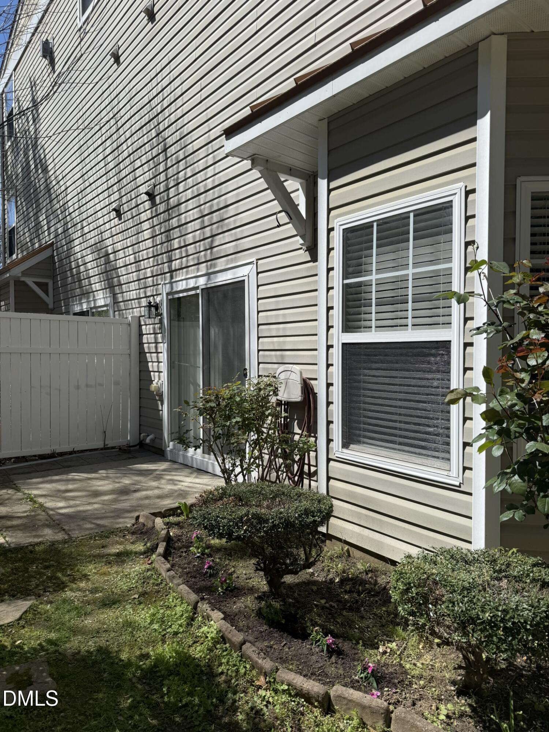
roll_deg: +0.5
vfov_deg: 71.6
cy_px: 366
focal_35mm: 24
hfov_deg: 56.8
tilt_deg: -1.4
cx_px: 274
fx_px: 508
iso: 80
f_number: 1.78
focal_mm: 6.76
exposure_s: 1/5714
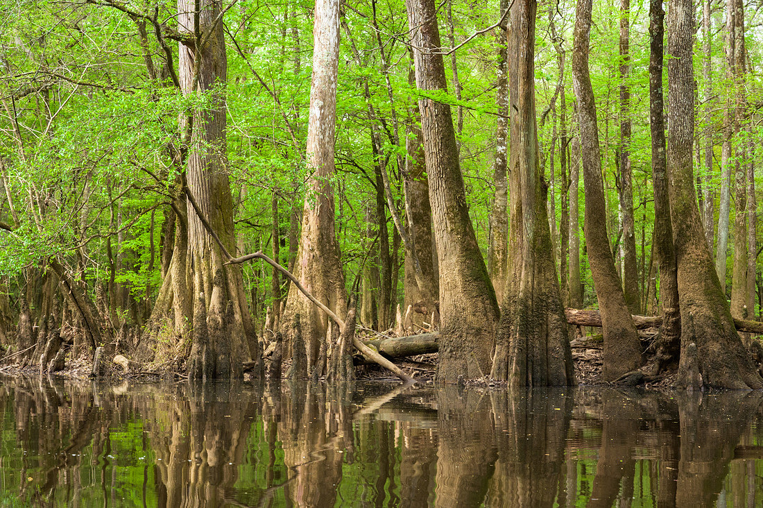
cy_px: 254
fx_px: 1515
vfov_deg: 19.0
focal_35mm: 72
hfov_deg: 28.3
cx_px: 390
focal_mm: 70
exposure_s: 1/250
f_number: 9
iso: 1600
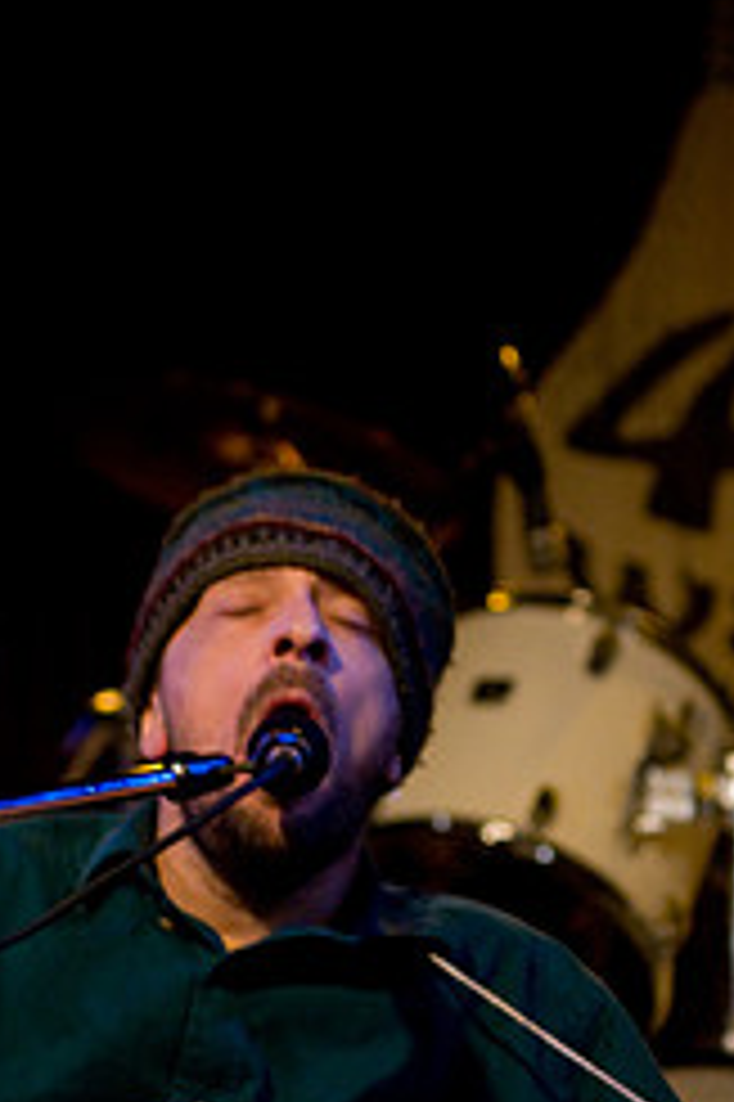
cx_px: 403
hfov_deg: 8.0
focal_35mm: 171
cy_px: 868
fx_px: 5237
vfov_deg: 12.0
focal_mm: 62
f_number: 2.8
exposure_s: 1/80
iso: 800
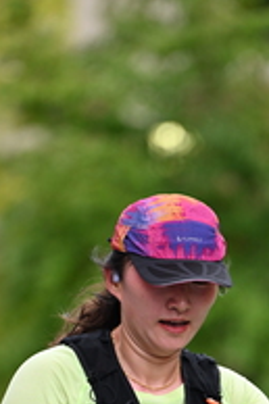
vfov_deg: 3.7
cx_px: 210
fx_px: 6209
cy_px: 396
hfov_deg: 2.5
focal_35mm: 553
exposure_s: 1/2000
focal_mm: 195
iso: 640
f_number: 2.8
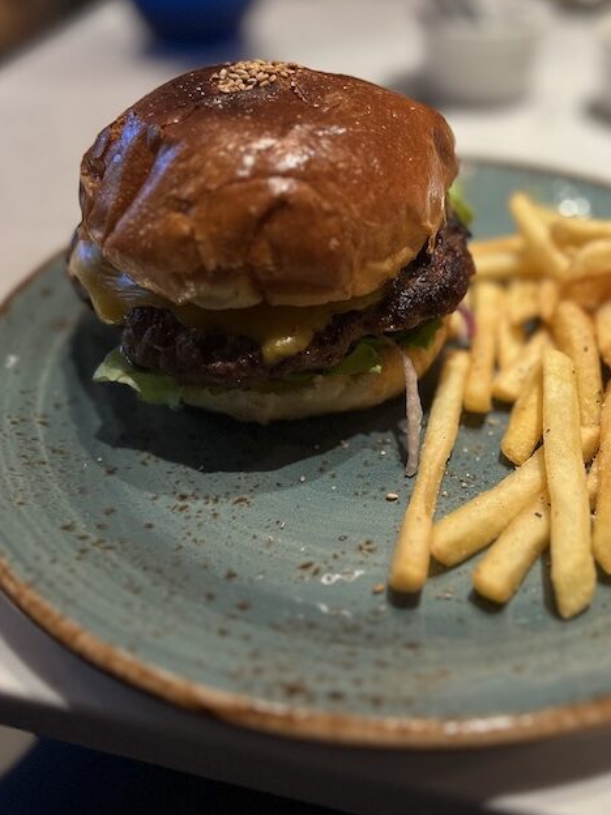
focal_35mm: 27
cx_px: 304
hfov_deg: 51.4
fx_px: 635
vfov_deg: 65.3
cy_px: 413
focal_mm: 5.7
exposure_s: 1/50
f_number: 1.5
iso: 250
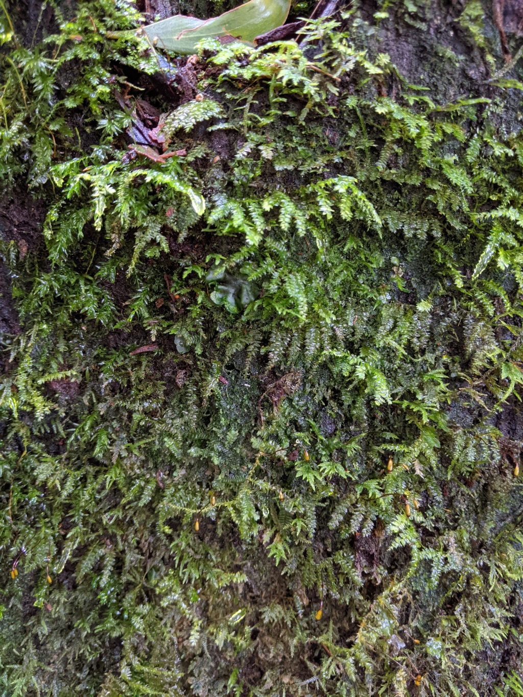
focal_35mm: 27
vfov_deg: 65.3
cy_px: 348
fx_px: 544
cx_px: 262
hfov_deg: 51.4
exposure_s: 1/24
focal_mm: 4.44
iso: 410
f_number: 1.8
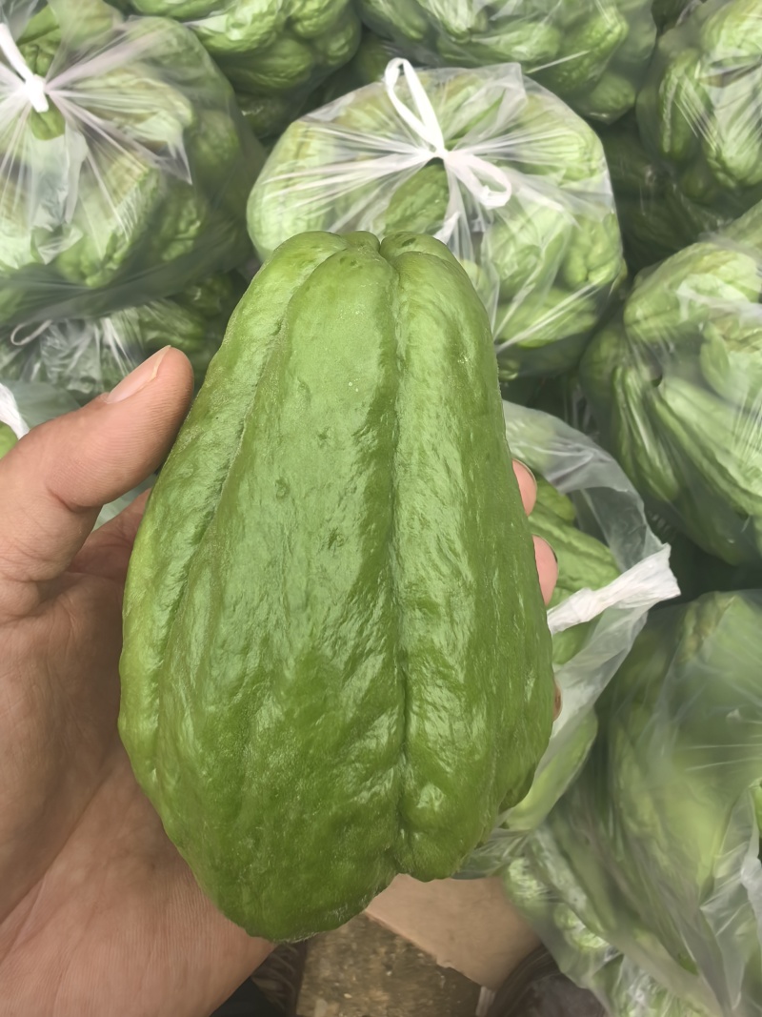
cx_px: 381
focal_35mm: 27
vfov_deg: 65.3
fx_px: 793
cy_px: 508
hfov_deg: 51.3
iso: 160
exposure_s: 1/1038
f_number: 2.2
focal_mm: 1.95
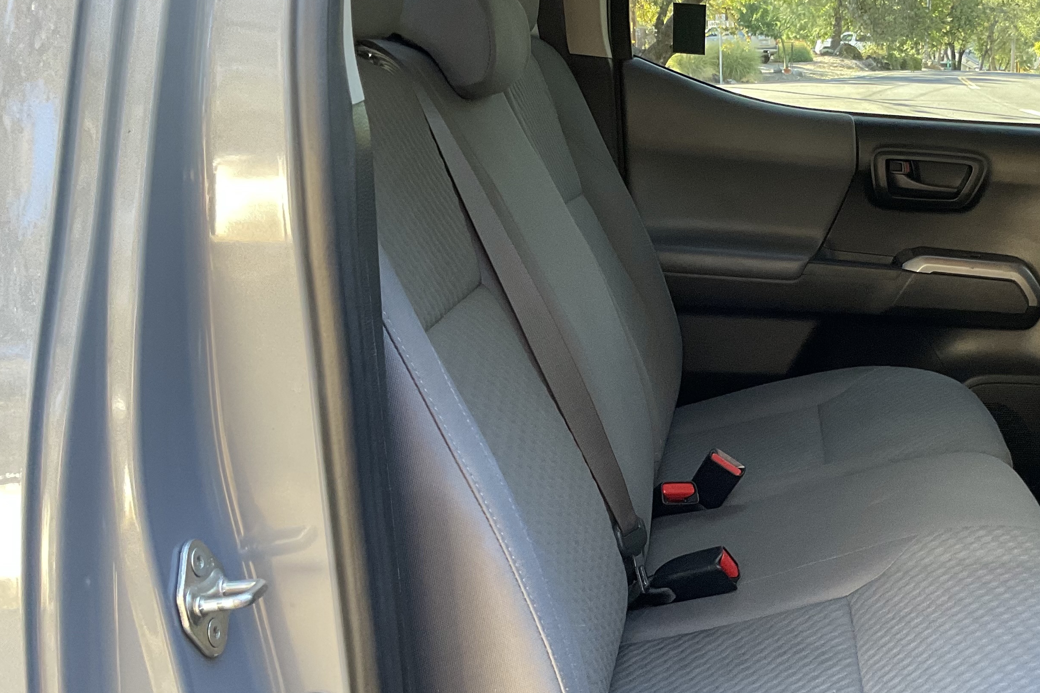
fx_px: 1444
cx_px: 837
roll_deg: -3.1
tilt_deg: -15.8
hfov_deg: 38.1
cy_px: 401
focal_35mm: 50
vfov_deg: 27.0
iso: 80
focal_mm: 3
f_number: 1.8
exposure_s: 1/60
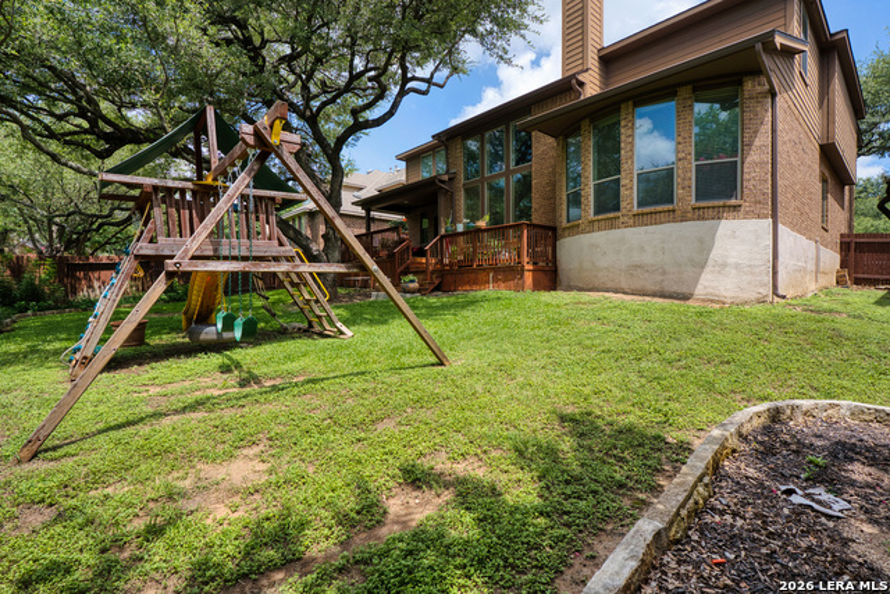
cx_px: 445
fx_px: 396
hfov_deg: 96.7
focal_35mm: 16
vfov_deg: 73.8
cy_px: 297
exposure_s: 1/200
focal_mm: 16
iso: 100
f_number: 8
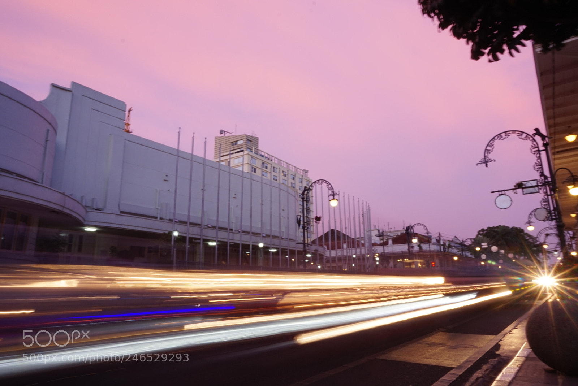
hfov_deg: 73.7
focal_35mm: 24
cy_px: 193
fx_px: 386
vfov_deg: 53.2
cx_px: 289
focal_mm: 16
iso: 100
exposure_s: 6
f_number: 22
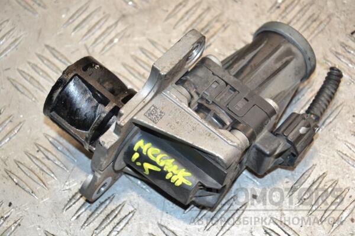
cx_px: 178
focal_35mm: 105
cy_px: 118
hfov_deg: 19.5
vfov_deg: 13.0
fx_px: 1035
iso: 800
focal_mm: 70
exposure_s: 1/200
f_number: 6.3
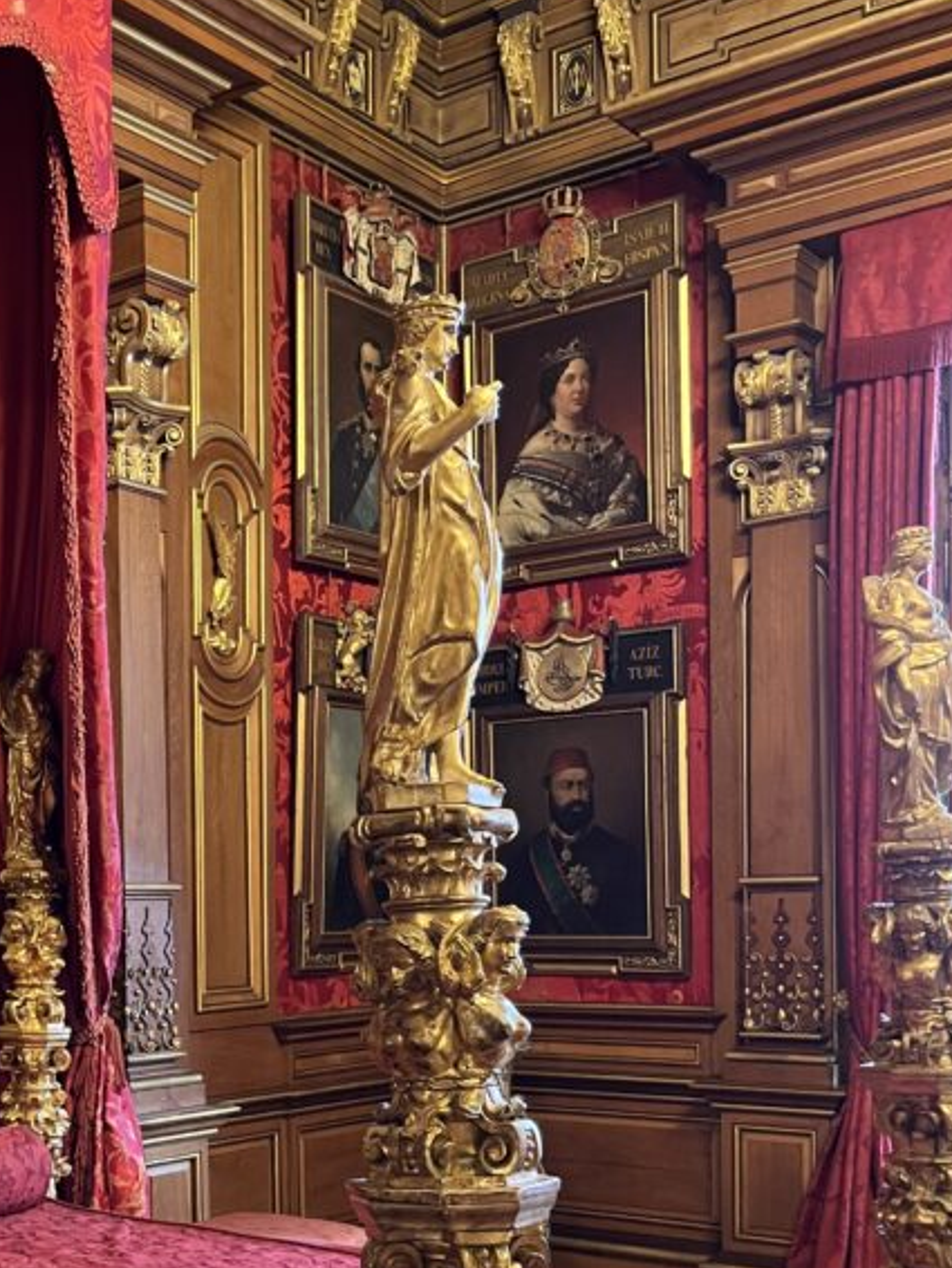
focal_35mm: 47
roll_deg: +1.0
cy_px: 934
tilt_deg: -1.3
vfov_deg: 39.4
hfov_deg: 29.9
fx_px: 1722
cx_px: 143
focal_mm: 5.1
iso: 500
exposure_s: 1/33
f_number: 1.6
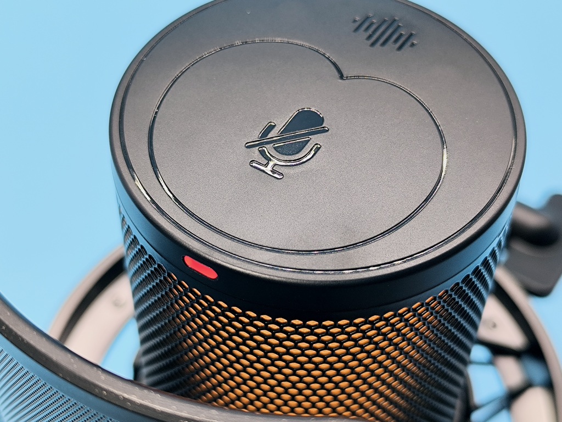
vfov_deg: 24.4
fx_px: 974
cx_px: 281
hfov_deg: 32.2
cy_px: 211
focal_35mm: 60
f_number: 1.65
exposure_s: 1/100
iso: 250
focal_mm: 6.14
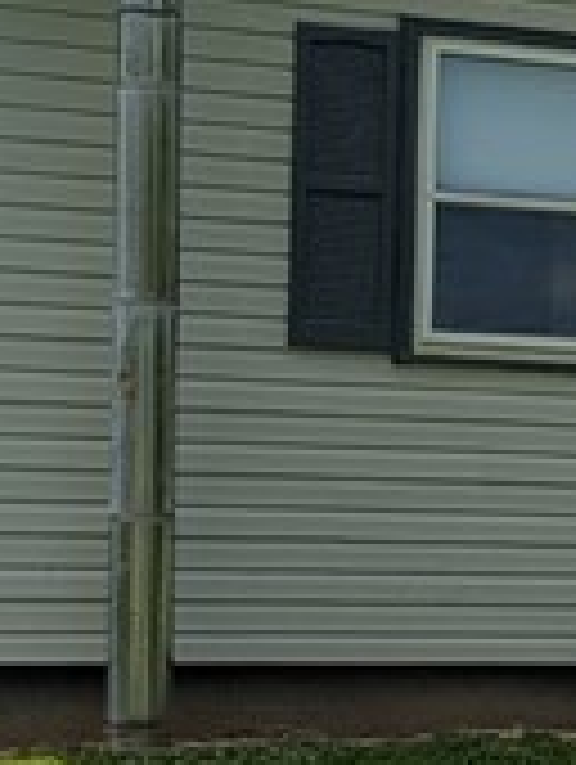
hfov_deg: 8.6
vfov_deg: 13.7
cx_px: 1717
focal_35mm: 144
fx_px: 3187
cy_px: 500
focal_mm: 6.9
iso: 23
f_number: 1.68
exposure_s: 1/1805
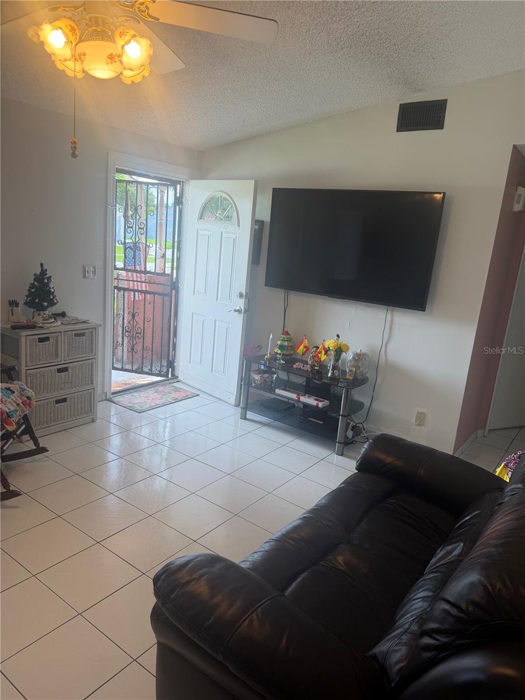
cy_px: 350
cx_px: 262
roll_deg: -5.8
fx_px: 485
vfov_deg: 71.6
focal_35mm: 24
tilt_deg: -13.4
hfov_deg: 56.8
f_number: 1.78
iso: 80
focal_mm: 6.76
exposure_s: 1/120
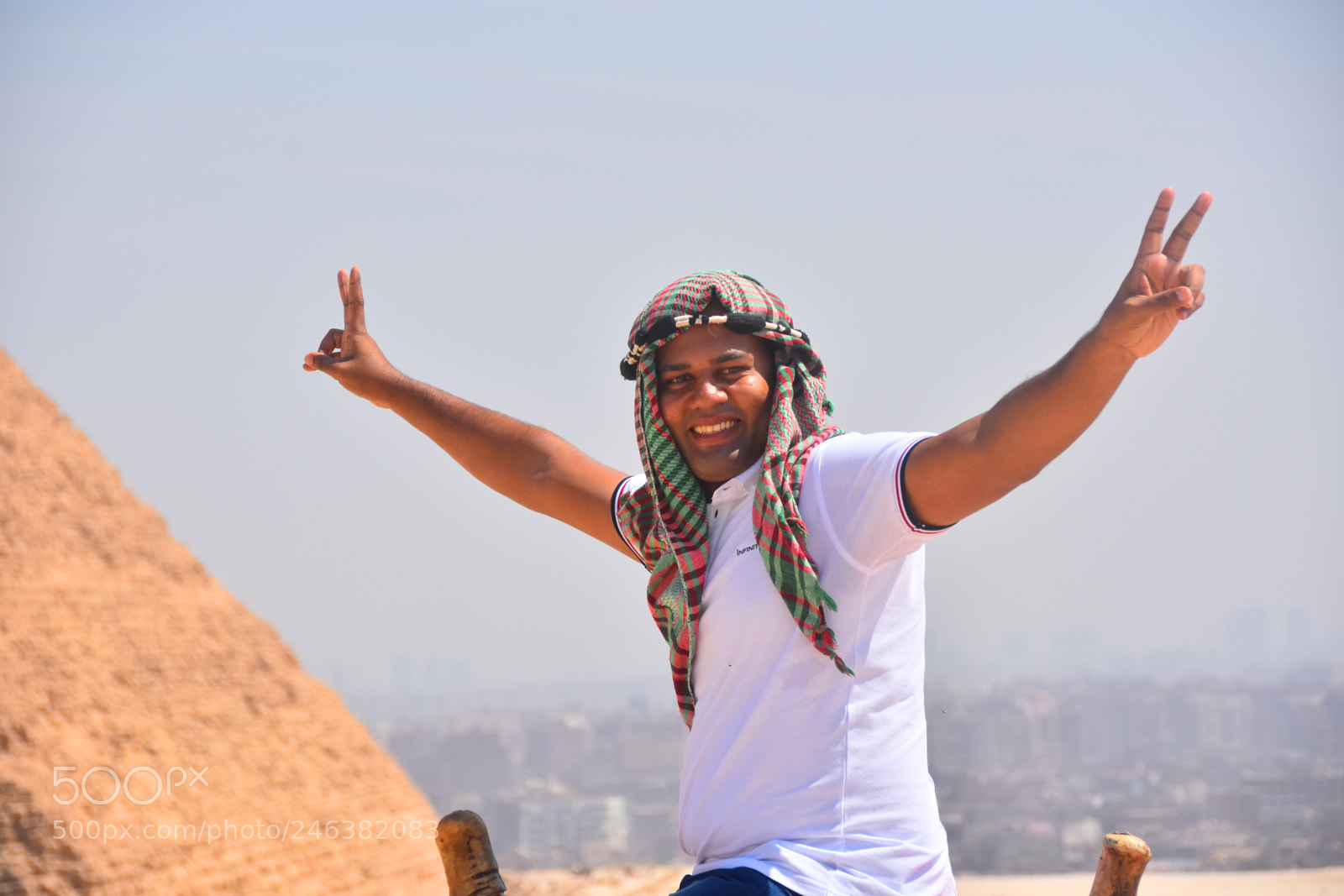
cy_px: 448
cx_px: 672
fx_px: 5712
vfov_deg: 9.0
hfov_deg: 13.4
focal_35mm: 153
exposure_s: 1/1000
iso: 180
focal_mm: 102
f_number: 8
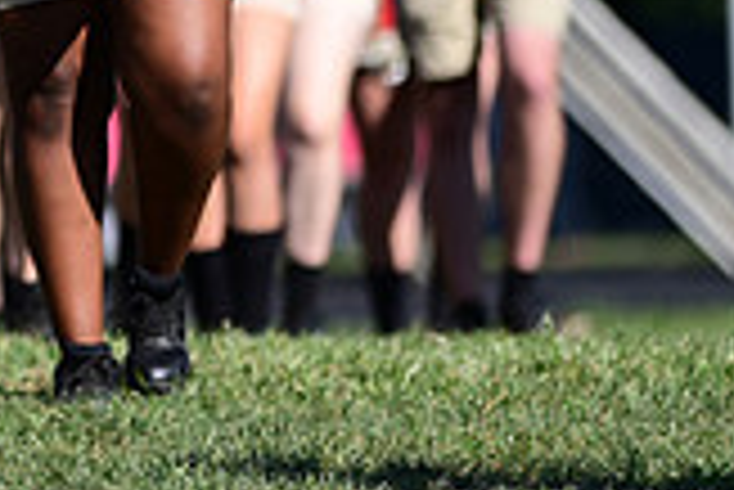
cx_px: -491
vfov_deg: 1.3
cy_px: -27
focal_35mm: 1065
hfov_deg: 1.9
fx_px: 21733
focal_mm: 300
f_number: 2.8
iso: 100
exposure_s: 1/1600
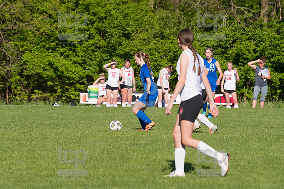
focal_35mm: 300
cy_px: 94
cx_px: 142
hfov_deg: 6.9
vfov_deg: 4.6
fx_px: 2365
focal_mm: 200
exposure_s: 1/1600
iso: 250
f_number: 5.6
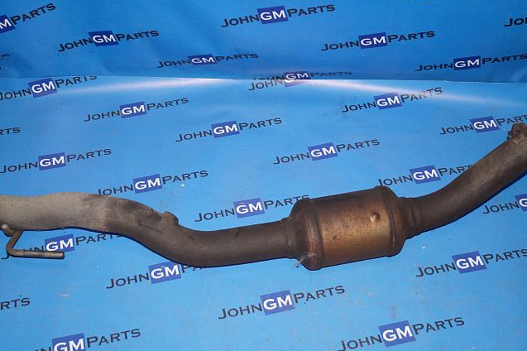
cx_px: 256
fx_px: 717
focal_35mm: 49
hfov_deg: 40.4
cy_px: 178
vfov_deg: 27.5
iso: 800
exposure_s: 1/60
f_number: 4.5
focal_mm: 26
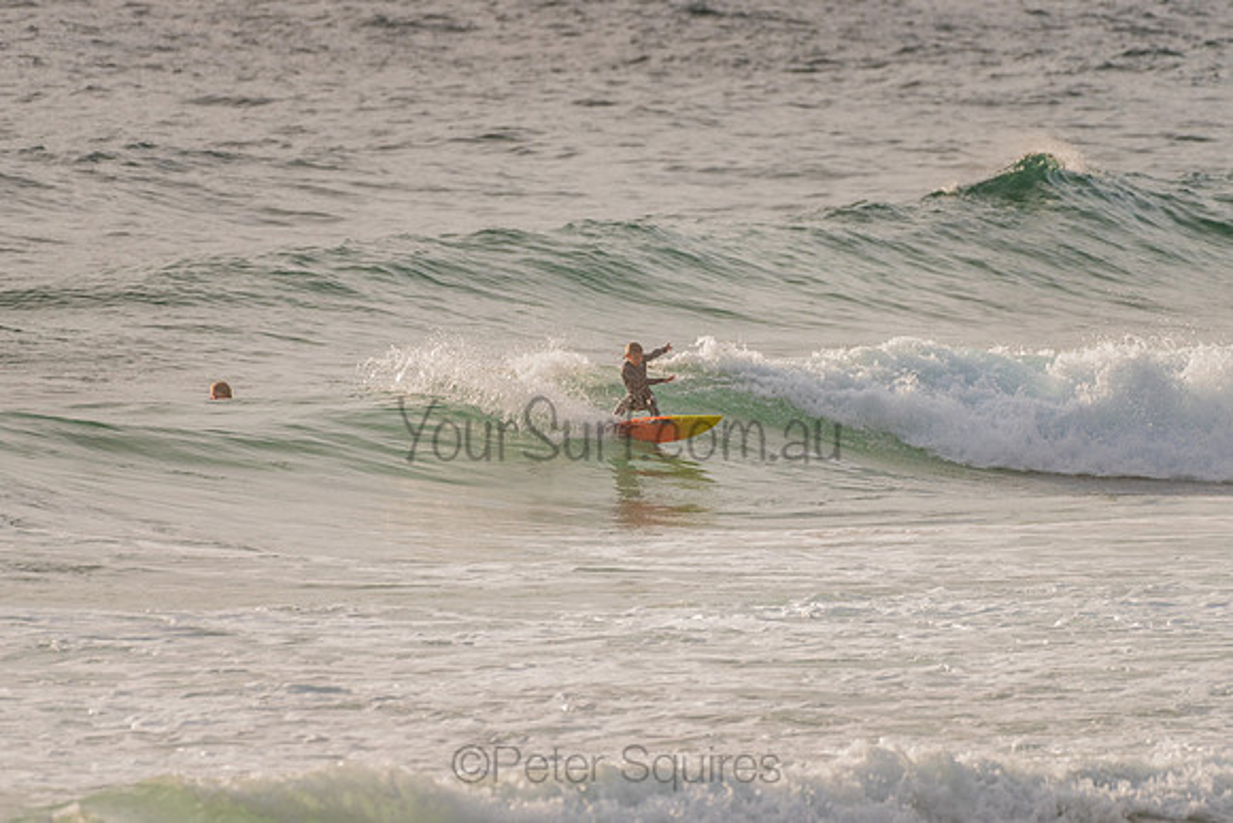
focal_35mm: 613
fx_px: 20996
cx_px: 601
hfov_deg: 3.4
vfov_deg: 2.2
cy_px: 399
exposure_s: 1/2000
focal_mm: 500
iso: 160
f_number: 5.6
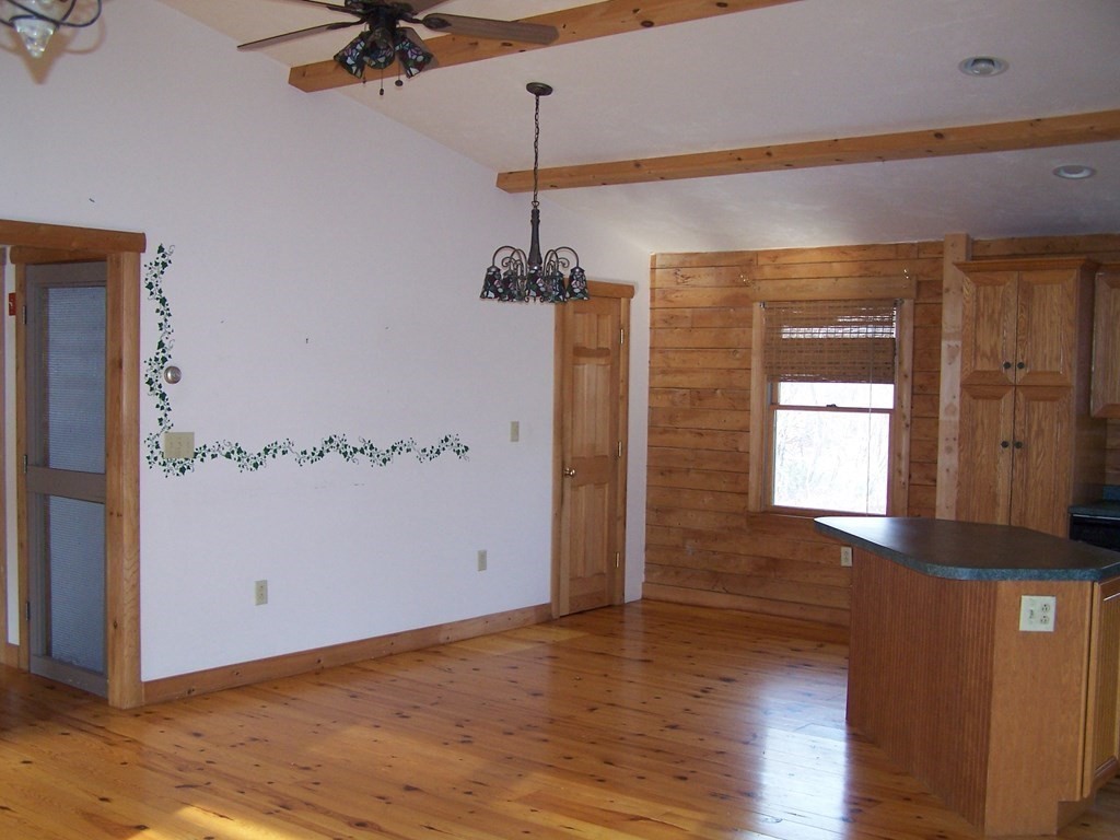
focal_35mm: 38
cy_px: 420
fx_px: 1229
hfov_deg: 49.0
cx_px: 560
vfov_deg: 37.7
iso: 140
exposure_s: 1/60
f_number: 2.8
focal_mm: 6.3
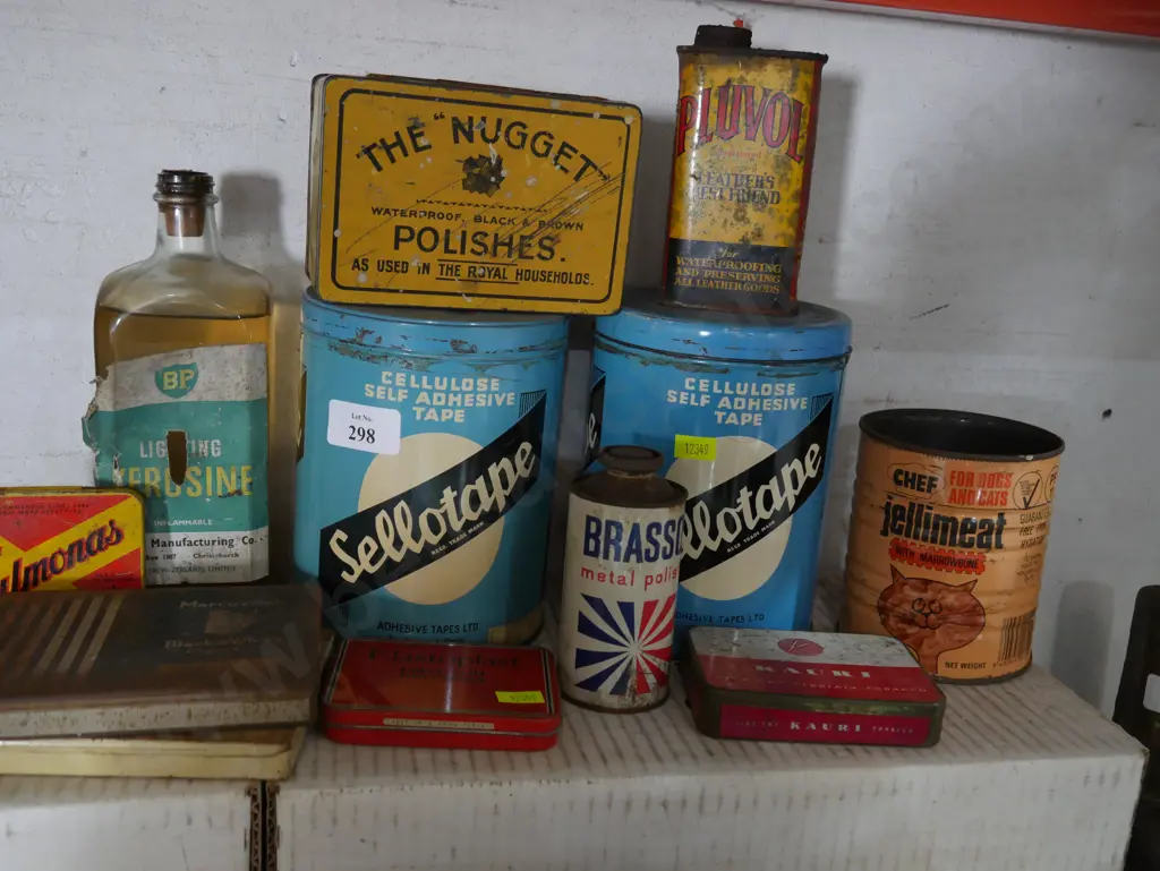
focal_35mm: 34
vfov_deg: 41.8
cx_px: 580
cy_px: 436
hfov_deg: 53.9
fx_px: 1140
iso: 1600
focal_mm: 17
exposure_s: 1/60
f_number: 4
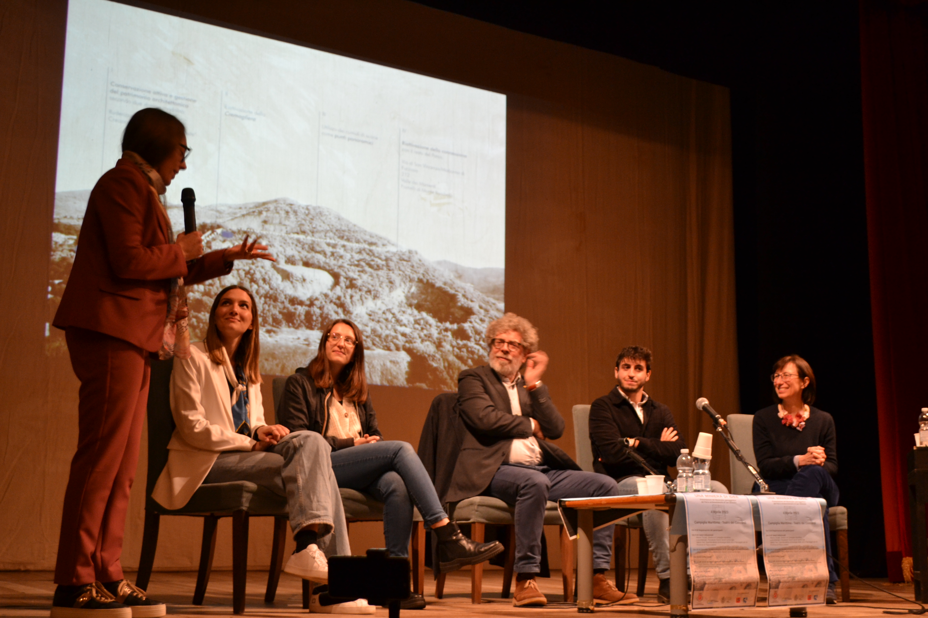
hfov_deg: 43.6
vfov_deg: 29.9
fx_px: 1160
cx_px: 464
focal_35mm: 45
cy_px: 309
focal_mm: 30
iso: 720
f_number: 4.5
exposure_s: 1/15
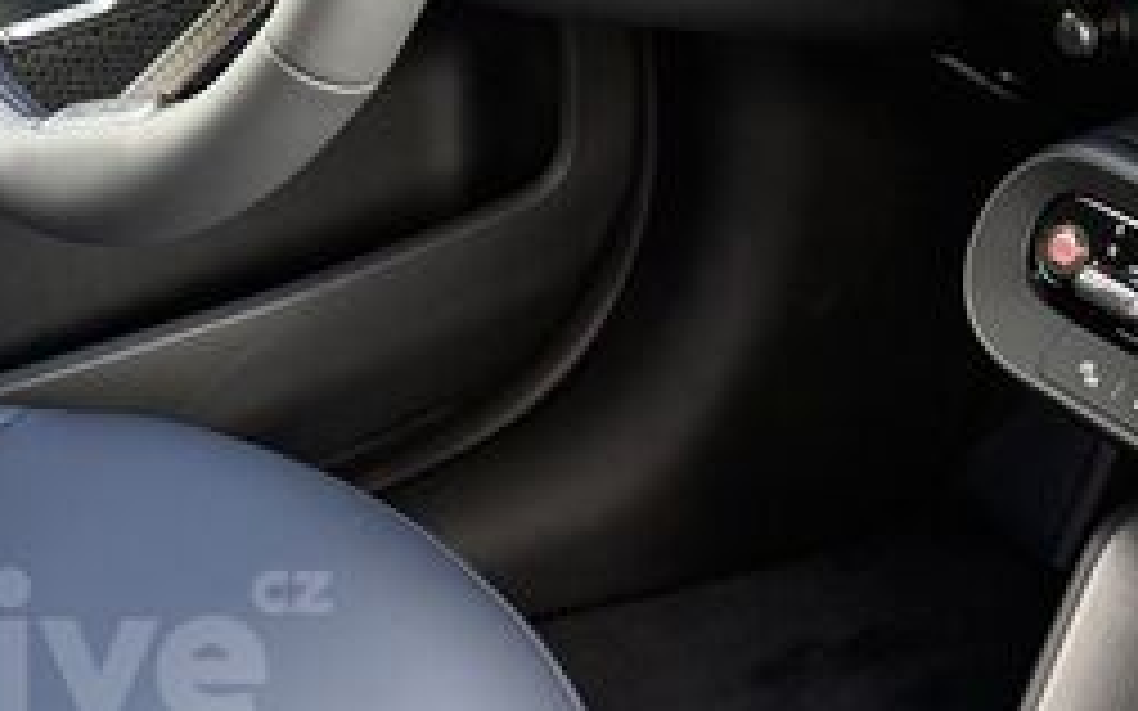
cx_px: 900
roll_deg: -1.1
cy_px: -126
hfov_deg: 18.8
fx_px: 3411
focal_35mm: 110
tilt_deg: -20.0
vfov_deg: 11.7
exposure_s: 1/105
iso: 160
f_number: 1.78
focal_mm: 6.76
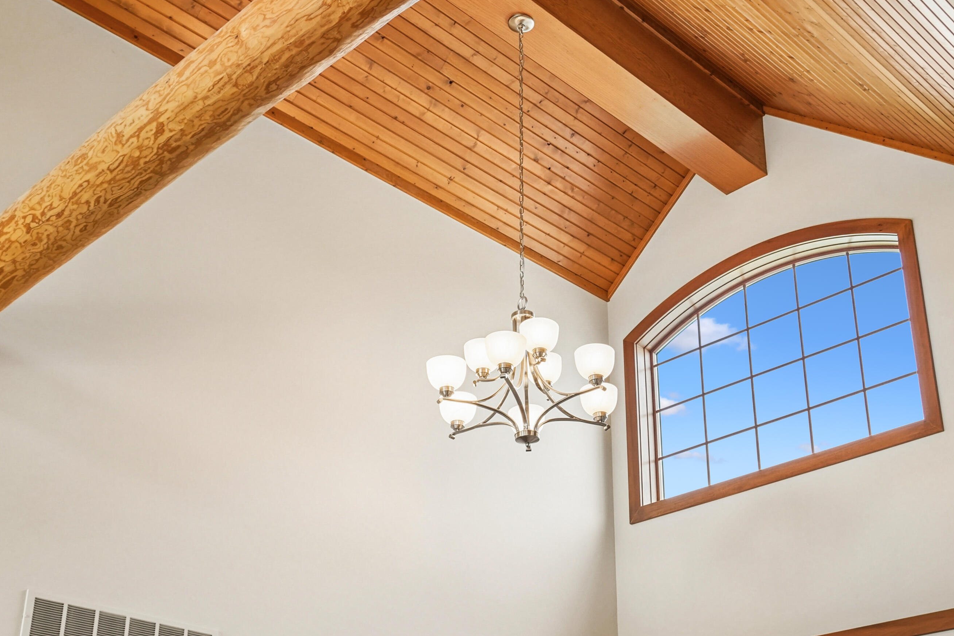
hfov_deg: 42.7
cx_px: 530
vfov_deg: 29.2
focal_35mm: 46
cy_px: 364
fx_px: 1219
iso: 800
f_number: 9
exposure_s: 1/160
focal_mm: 27
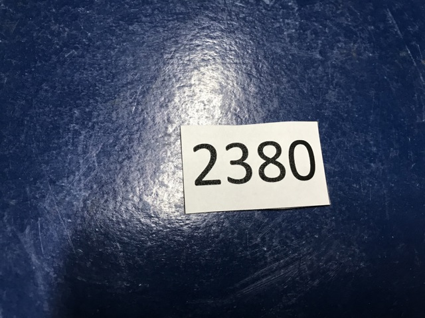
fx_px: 344
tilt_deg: -71.0
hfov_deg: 63.5
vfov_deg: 49.7
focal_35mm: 28
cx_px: 212
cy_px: 159
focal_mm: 3.99
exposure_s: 1/33
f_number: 1.8
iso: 32
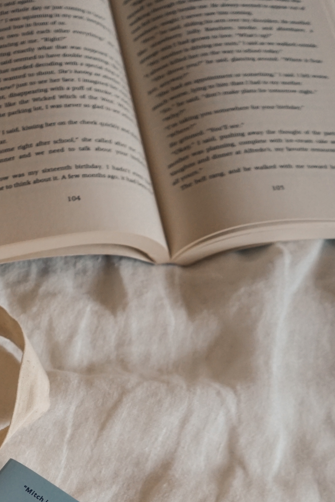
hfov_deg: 17.3
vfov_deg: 24.9
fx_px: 1060
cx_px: -38
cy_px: 548
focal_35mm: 76
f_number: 4
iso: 800
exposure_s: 1/160
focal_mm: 31
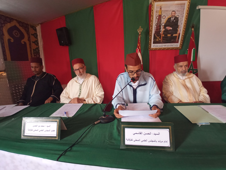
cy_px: 85
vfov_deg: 81.7
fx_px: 98
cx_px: 113
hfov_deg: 98.2
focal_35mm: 15
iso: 464
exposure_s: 1/25
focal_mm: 1.65
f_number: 2.2
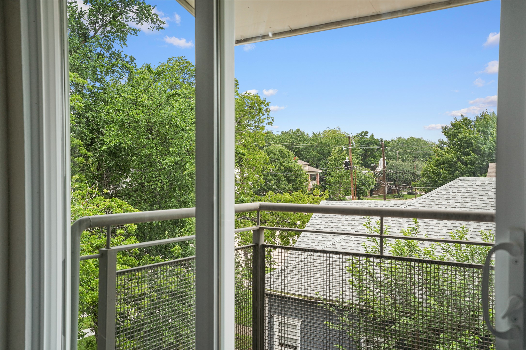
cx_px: 263
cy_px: 175
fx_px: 511
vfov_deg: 37.9
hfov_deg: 54.4
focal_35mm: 35
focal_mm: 35
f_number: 8
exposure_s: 1/250
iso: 1250
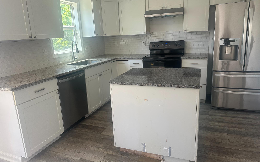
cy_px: 82
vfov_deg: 47.6
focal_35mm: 26
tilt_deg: -14.7
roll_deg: +1.5
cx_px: 130
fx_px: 184
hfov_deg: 70.4
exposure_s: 1/121
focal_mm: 6.86
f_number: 1.78
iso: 64
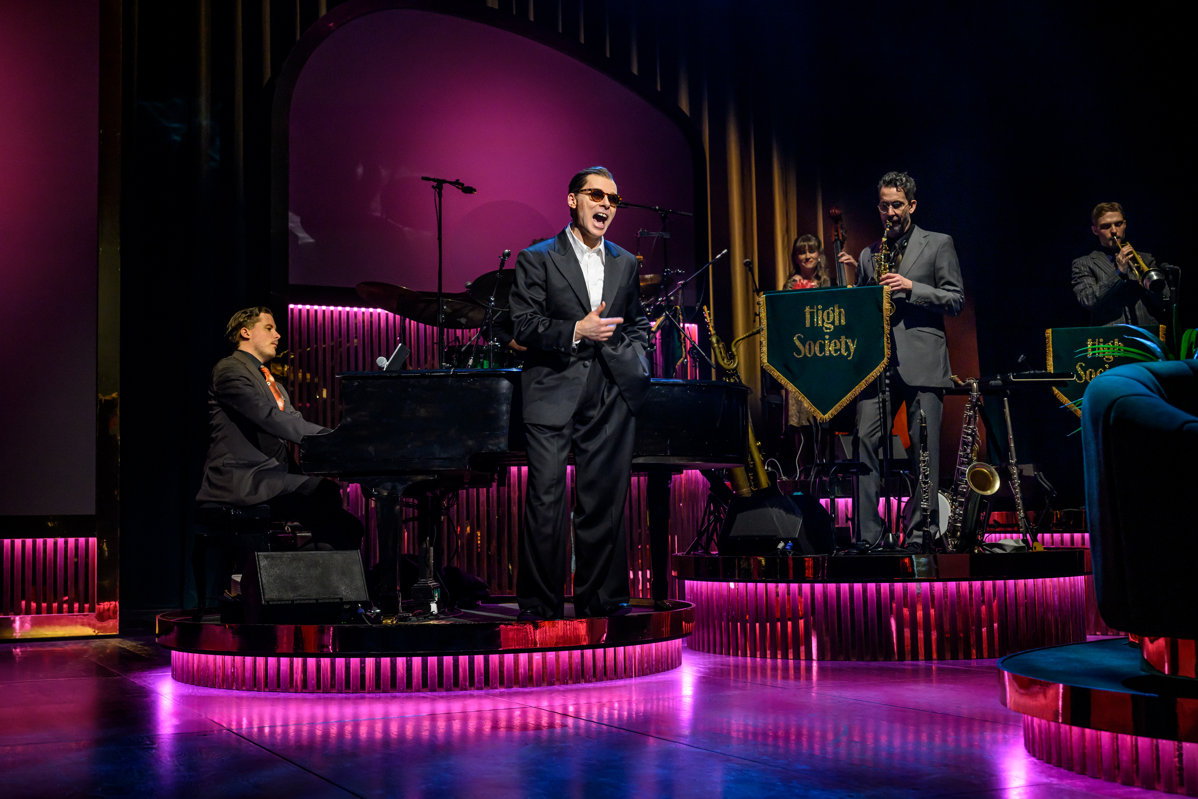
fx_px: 1431
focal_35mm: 43
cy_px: 400
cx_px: 599
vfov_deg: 31.2
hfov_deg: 45.4
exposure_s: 1/125
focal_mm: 43
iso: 2000
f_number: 4
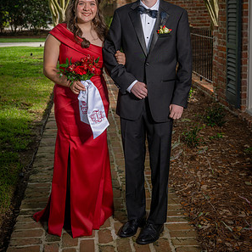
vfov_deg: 29.3
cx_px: 126
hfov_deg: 29.6
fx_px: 478
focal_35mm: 58
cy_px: 76
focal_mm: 45
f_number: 5.6
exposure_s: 1/160
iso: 100
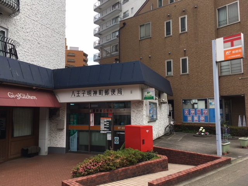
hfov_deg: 61.7
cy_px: 93
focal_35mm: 29
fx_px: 208
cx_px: 124
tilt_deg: +5.3
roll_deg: +0.5
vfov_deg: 48.2
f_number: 2.2
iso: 25
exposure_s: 1/534
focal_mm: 4.15
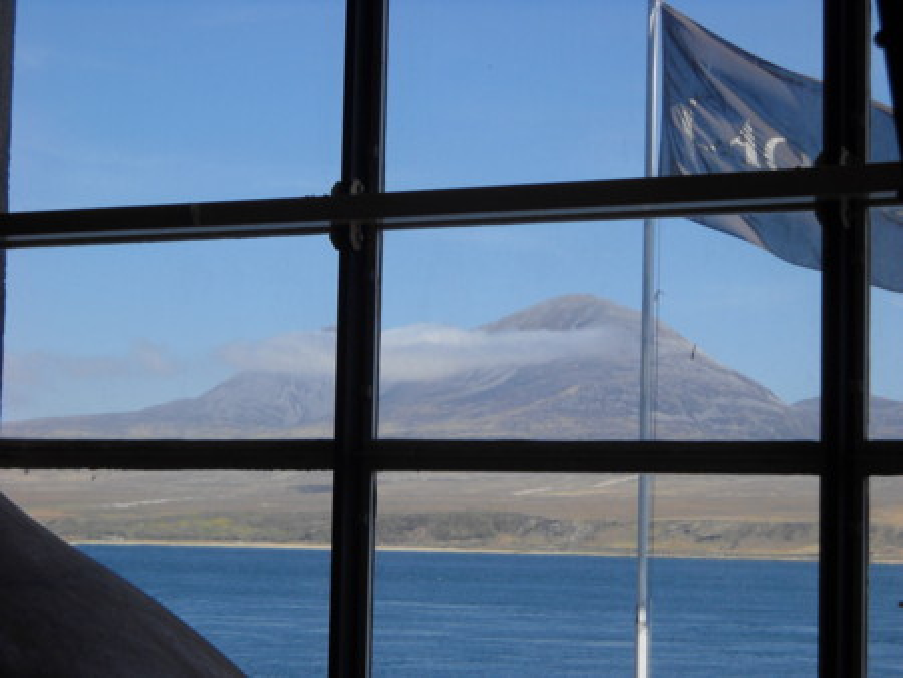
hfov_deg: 21.8
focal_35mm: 90
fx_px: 2349
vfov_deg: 16.4
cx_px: 452
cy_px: 339
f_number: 8.5
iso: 64
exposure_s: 1/176
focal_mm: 14.9
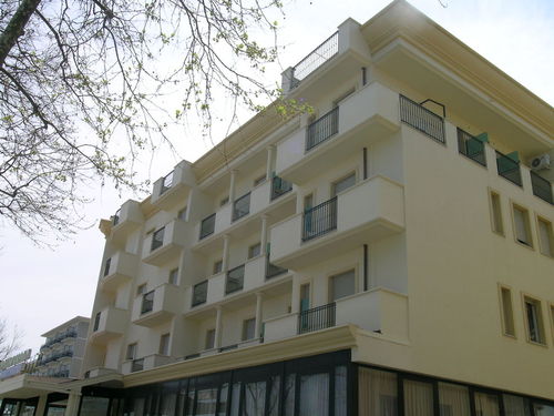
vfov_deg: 40.7
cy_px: 208
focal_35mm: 35
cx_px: 277
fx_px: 560
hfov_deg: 52.6
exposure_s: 1/294
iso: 50
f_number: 7.6
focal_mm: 7.2
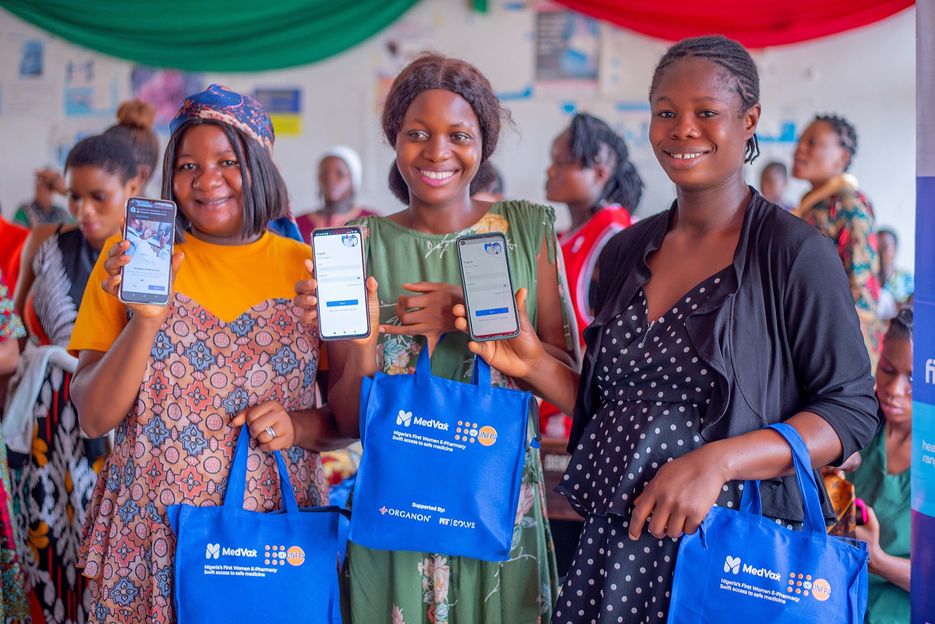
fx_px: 1299
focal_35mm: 50
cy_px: 312
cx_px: 468
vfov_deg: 27.0
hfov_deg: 39.6
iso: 200
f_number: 2.2
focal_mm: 50
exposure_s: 1/160
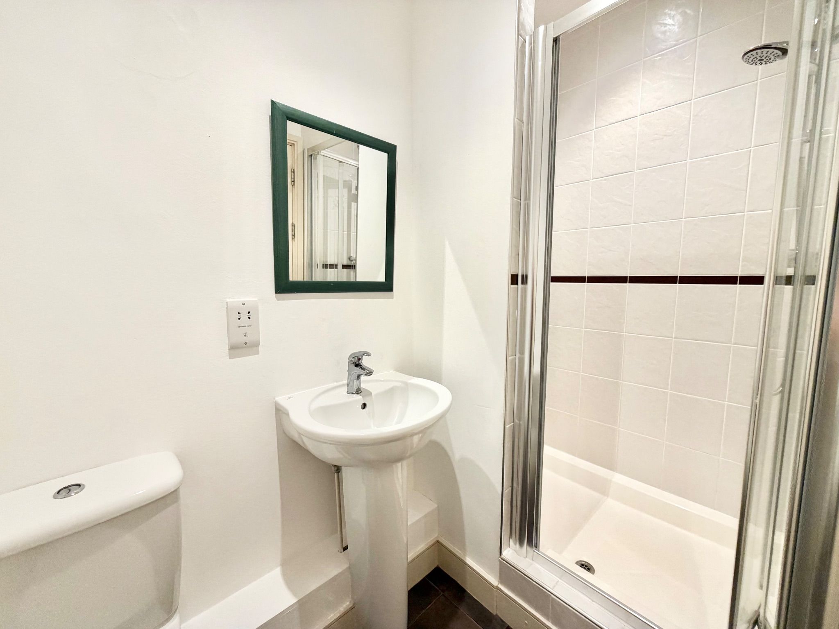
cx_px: 420
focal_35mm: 14
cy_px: 314
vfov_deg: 85.7
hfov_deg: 102.1
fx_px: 339
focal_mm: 2.22
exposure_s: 1/100
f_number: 2.2
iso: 250
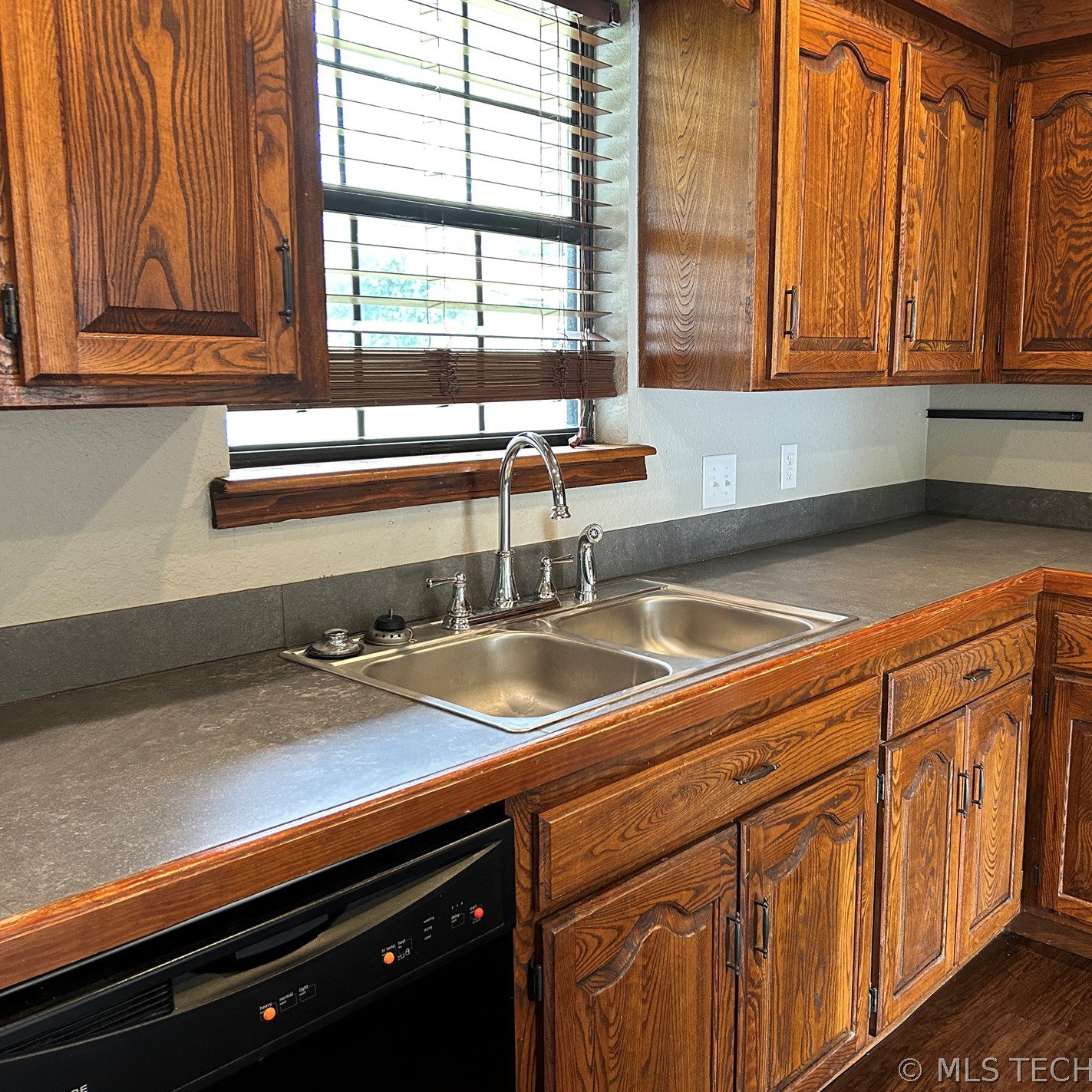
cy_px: 543
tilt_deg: -9.4
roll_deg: -0.2
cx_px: 655
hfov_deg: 52.2
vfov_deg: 52.5
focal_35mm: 31
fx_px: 1106
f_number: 1.5
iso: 250
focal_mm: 5.7
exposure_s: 1/60
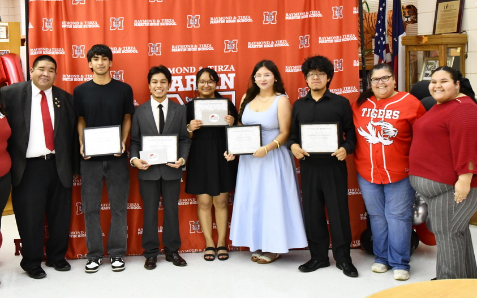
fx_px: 676
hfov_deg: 38.8
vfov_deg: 24.8
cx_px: 210
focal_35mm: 52
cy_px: 105
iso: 5000
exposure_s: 1/200
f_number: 7.1
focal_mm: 28
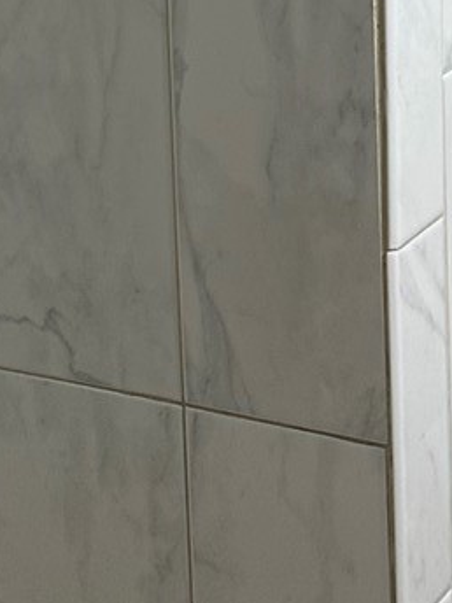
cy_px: -114
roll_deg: +1.9
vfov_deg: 13.4
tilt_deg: -7.1
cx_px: -95
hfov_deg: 10.2
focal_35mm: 143
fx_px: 2490
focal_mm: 6.86
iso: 100
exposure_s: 1/120
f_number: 1.78
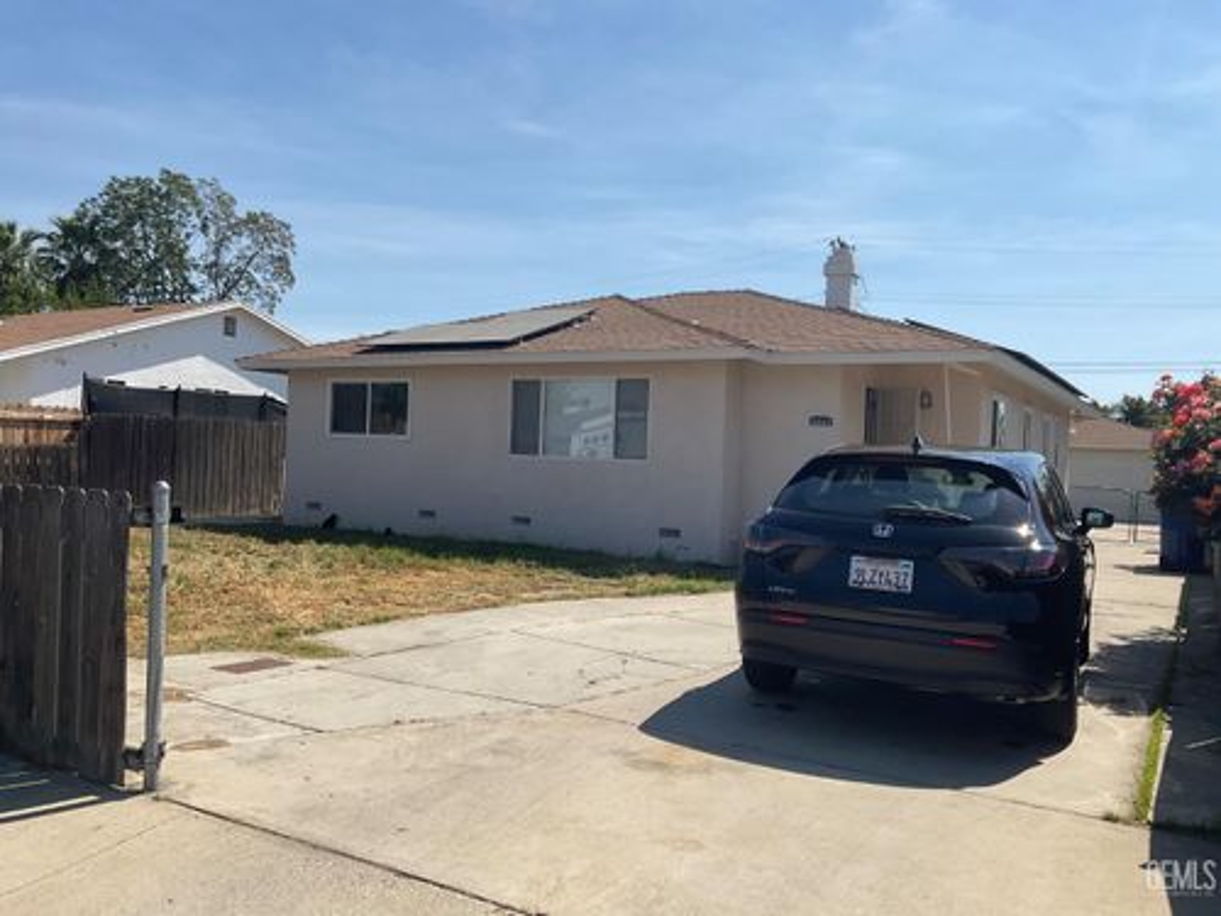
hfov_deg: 61.7
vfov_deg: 48.2
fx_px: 1023
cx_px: 610
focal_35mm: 29
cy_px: 458
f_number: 1.8
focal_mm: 3
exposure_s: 1/3534
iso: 20
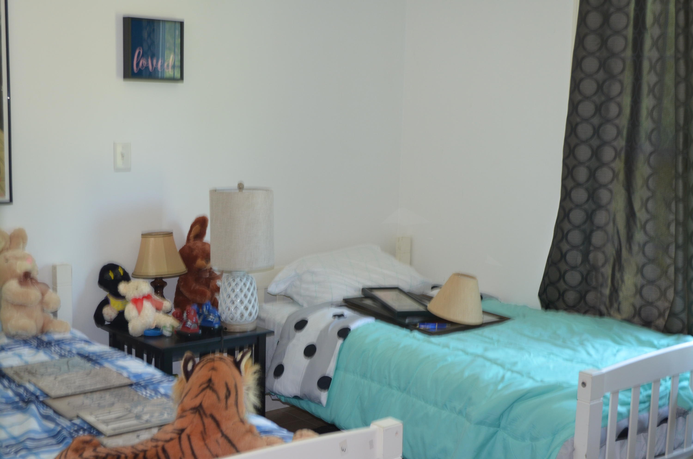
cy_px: 230
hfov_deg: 41.2
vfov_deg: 28.0
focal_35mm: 48
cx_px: 346
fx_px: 922
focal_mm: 32
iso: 500
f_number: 4.8
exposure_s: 1/15
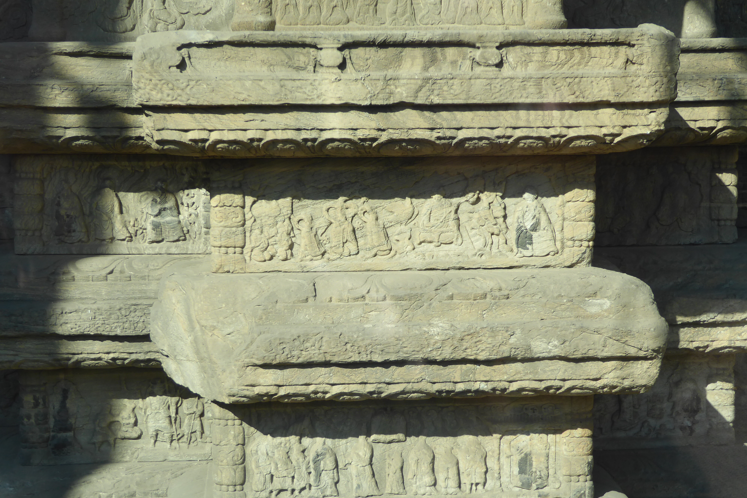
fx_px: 1494
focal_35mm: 72
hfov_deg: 28.1
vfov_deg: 18.9
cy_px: 276
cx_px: 375
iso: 80
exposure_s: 1/250
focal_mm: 11.7
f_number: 4.4
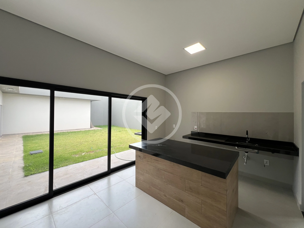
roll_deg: -0.2
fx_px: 114
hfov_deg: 106.2
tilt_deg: +0.1
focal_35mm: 13
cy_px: 114
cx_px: 152
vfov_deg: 89.9
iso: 40
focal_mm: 1.57
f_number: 1.8
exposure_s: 1/99
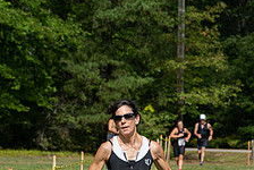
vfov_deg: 5.2
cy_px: 216
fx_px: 1865
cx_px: 202
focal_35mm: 264
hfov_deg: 7.8
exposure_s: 1/1000
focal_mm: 102
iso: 200
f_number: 6.3
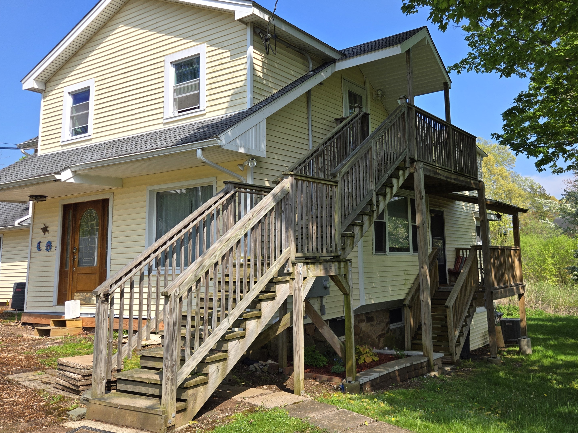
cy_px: 176
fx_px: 534
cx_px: 345
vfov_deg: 44.0
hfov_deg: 56.4
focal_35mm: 32
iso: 25
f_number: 1.8
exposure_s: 1/1123
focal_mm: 5.4
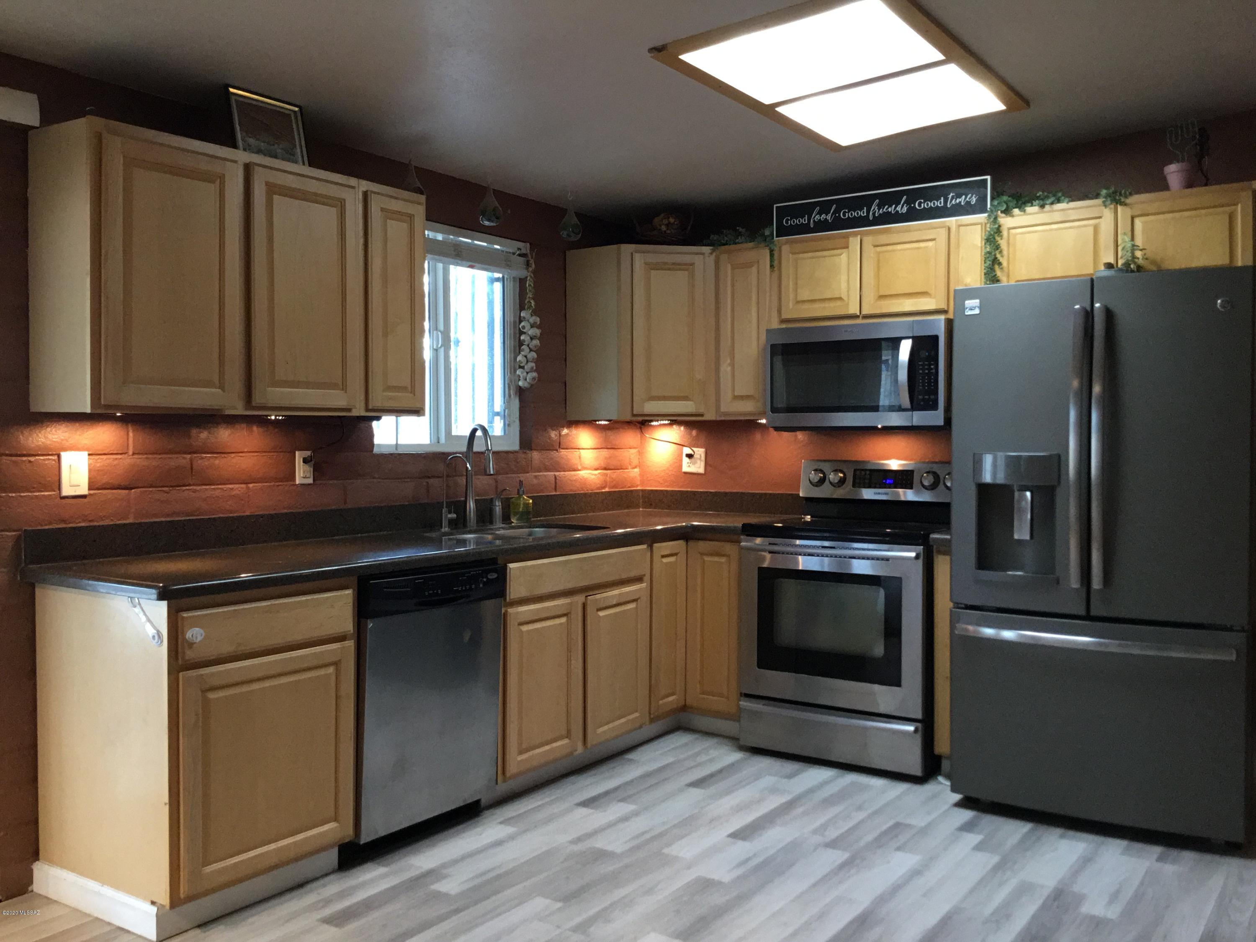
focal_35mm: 31
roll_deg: -0.3
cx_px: 628
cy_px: 471
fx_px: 1125
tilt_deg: -2.1
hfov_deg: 58.4
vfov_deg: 45.4
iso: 160
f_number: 2.4
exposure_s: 1/30
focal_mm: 3.3
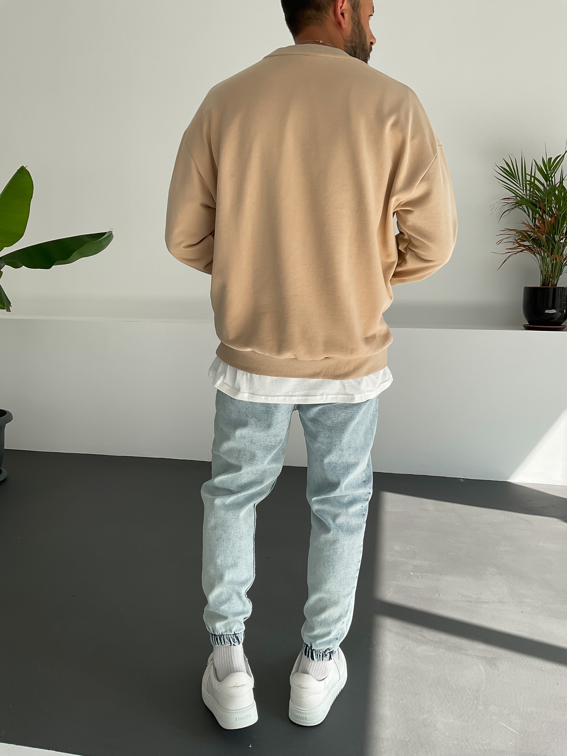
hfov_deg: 48.2
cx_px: 284
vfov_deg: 61.7
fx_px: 633
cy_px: 378
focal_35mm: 29
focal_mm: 3
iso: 16
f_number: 1.8
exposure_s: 1/390
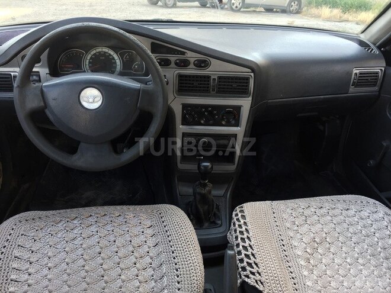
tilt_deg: -23.3
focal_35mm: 29
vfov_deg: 48.2
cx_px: 196
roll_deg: -3.4
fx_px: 328
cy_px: 146
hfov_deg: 61.7
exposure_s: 1/100
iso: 50
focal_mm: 4.15
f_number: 2.2
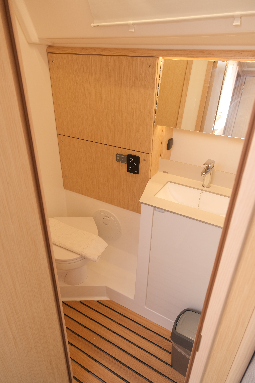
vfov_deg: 73.7
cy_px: 192
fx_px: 255
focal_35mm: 24
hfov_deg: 53.1
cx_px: 128
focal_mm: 16
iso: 400
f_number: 4
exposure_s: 1/60
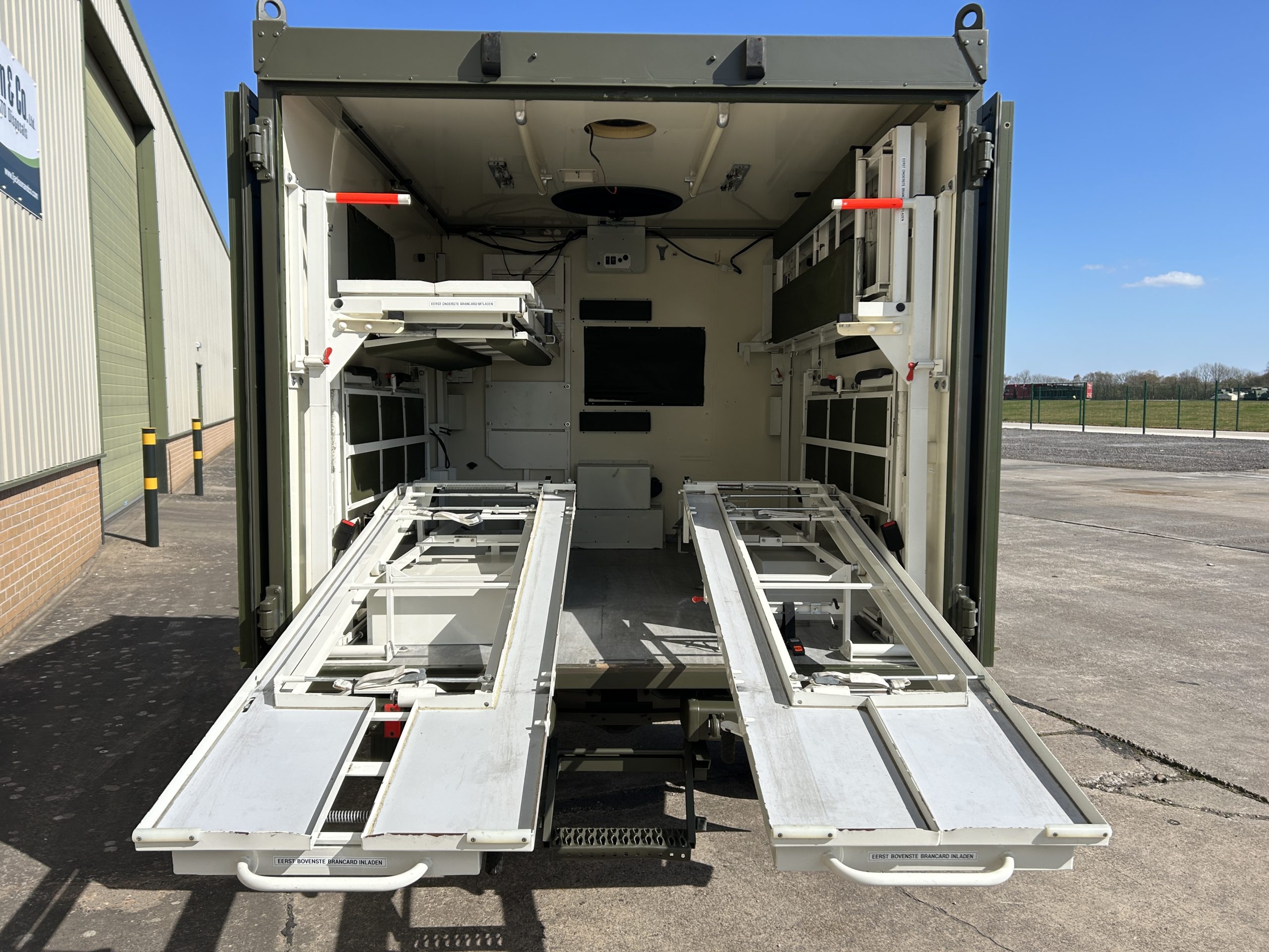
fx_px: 953
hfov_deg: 67.3
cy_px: 476
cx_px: 634
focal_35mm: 26
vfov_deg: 53.1
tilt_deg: -3.1
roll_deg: +0.2
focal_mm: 5.7
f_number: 1.5
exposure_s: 1/5319
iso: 50
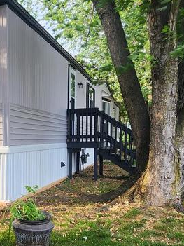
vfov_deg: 45.7
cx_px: 2
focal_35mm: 40
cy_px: 173
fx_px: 284
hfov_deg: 33.1
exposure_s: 1/120
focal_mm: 2.2
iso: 64
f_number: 2.2
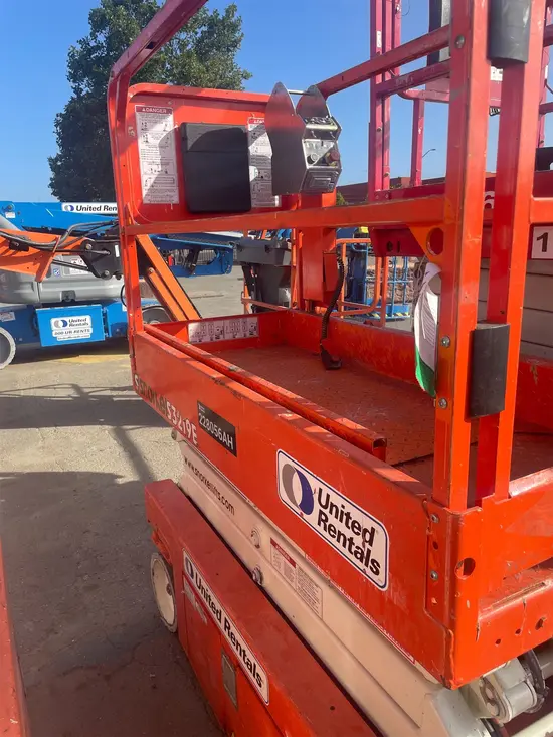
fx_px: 554
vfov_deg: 67.3
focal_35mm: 26
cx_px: 276
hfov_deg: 53.1
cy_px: 368
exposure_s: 1/1642
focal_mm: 4.2
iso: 32
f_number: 1.6
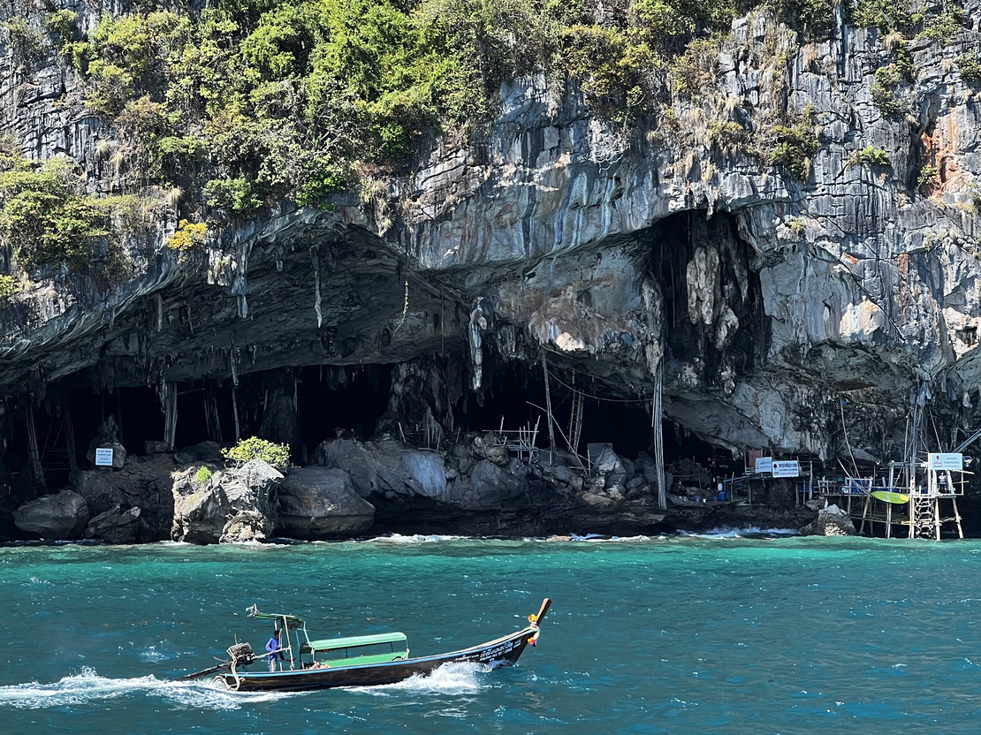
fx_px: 3145
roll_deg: +0.1
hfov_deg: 17.7
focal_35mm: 111
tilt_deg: +0.2
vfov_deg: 13.3
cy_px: 403
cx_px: 431
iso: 32
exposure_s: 1/181
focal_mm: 9
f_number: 2.8
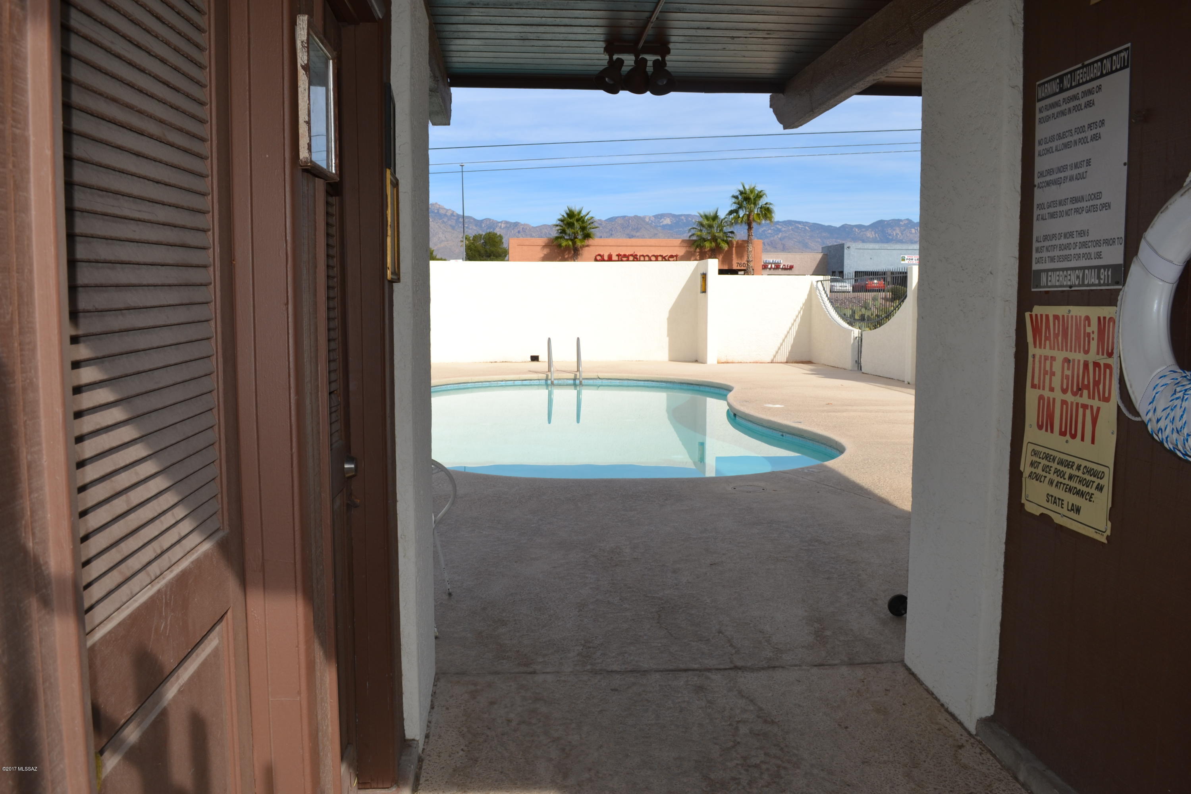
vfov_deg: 43.6
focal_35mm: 30
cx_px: 596
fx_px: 992
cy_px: 397
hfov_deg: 61.9
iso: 100
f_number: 9
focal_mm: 20
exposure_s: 1/200
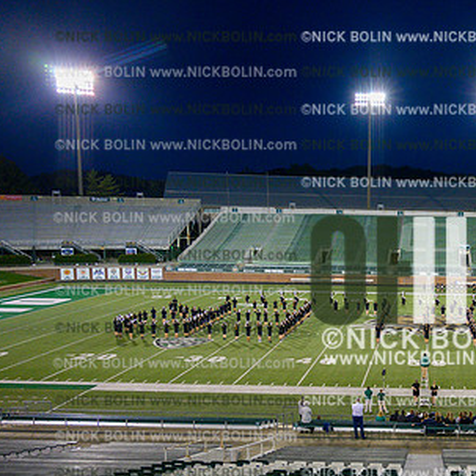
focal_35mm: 39
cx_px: 421
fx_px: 607
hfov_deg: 39.9
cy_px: 291
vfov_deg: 42.6
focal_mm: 24
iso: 4000
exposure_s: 1/1000
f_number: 4
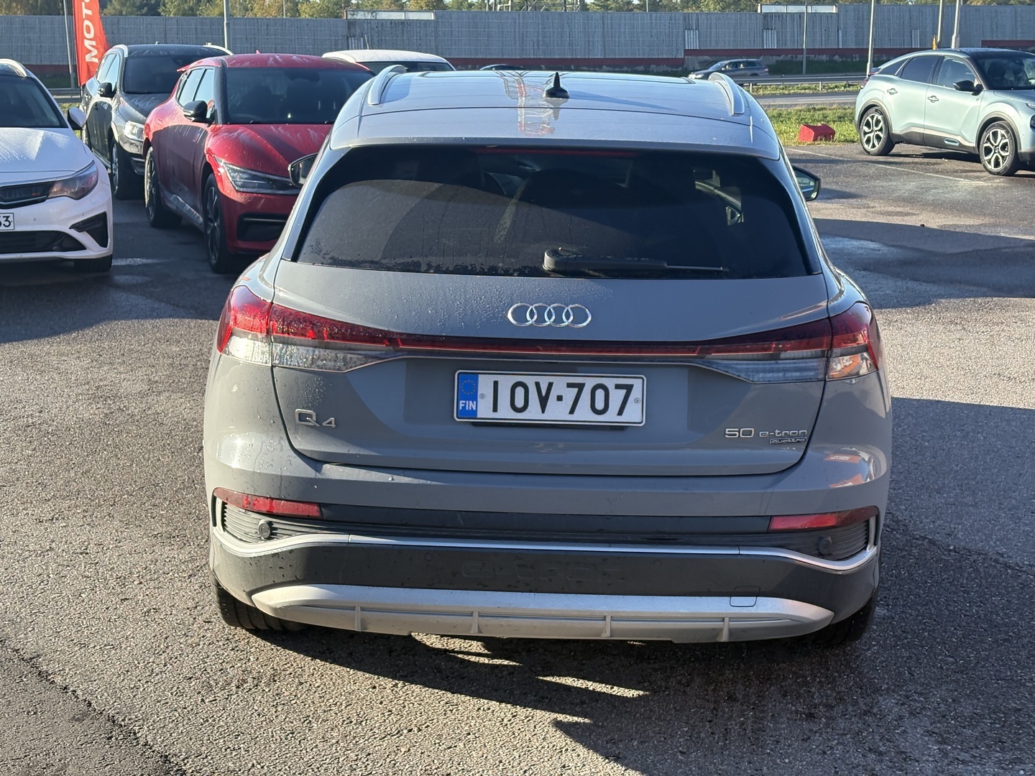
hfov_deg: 36.8
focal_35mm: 52
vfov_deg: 28.0
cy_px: 388
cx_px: 518
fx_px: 1555
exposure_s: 1/747
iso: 40
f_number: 1.6
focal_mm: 5.96
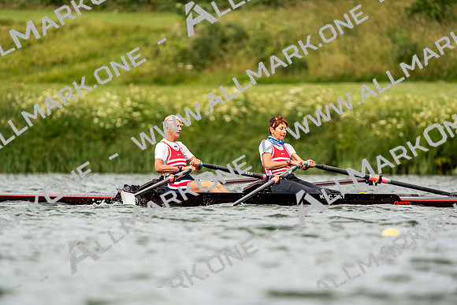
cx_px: 228
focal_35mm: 600
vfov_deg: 2.3
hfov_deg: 3.4
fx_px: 7618
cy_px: 152
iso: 500
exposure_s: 1/2000
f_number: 6.3
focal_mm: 600
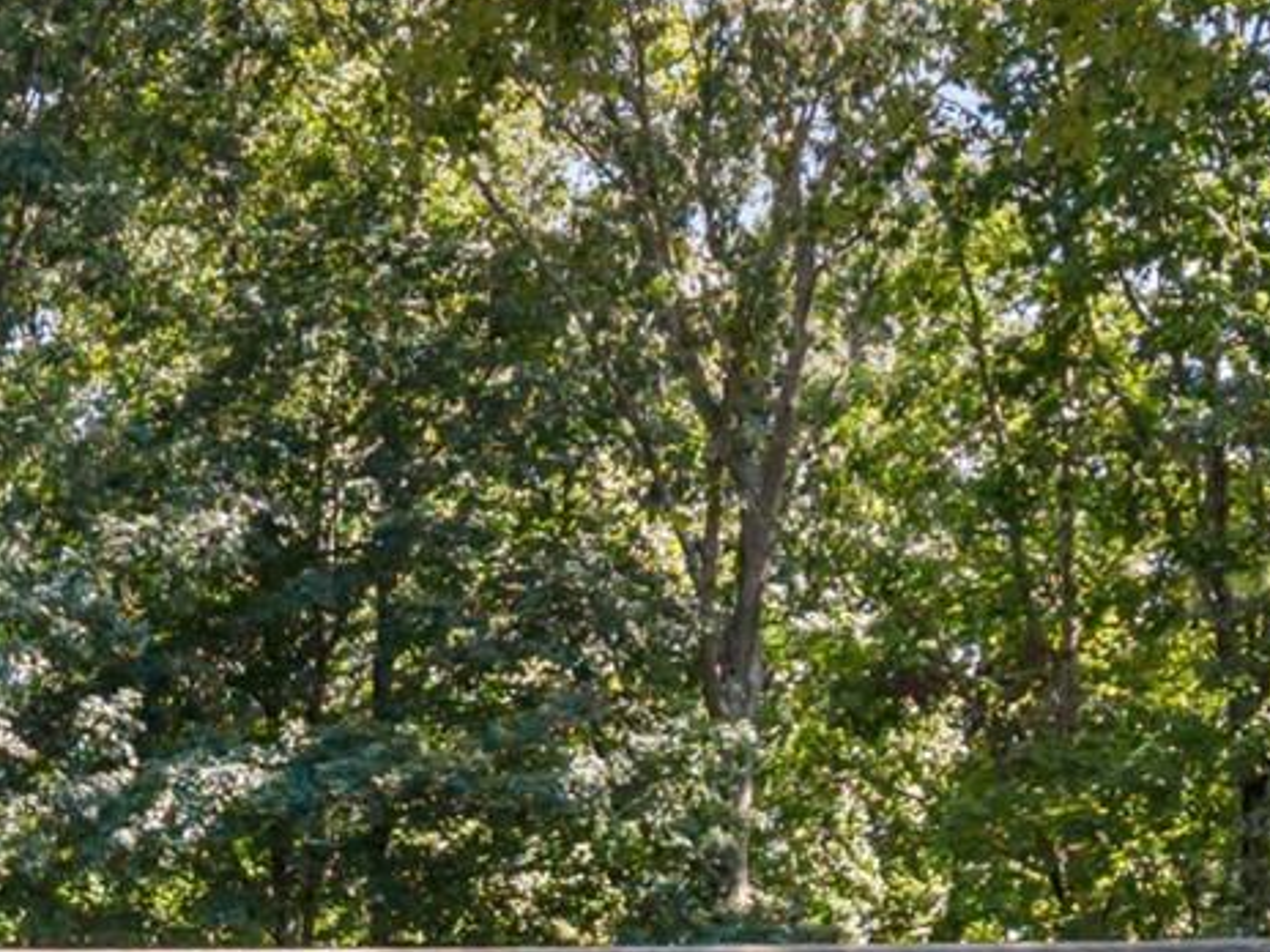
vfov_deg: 13.0
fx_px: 3889
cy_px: 1537
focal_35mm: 106
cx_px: 41
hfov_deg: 18.1
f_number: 1.8
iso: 2010
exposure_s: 1/120
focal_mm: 8.67
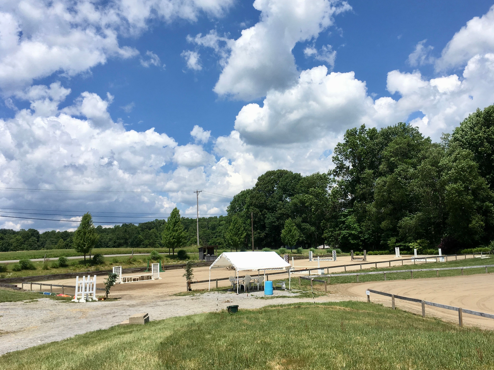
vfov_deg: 42.9
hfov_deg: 55.2
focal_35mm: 33
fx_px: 471
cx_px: 276
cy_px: 183
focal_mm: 4.15
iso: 25
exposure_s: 1/2564
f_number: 2.2
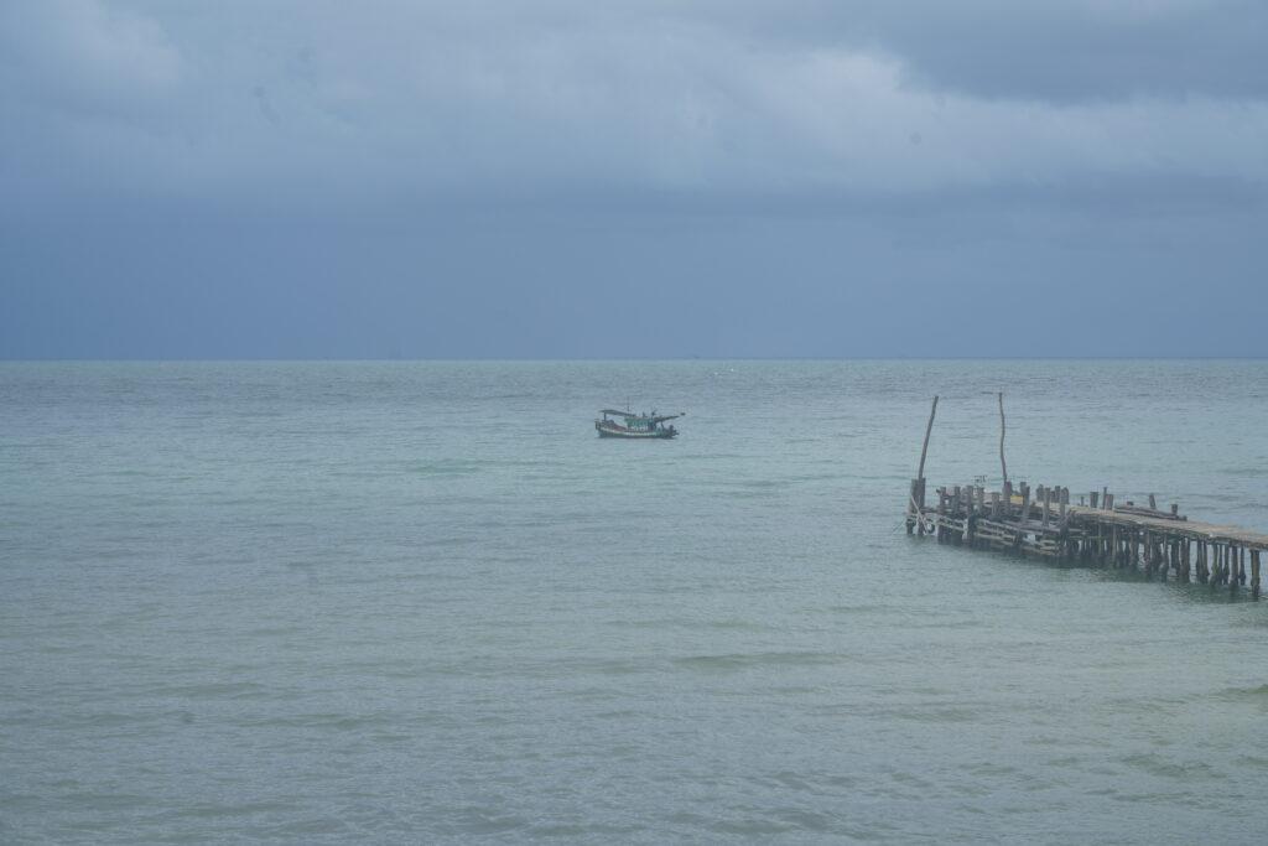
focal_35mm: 105
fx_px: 3699
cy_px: 423
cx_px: 634
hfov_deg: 19.5
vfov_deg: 13.0
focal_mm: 105
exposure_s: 1/250
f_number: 9
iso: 100
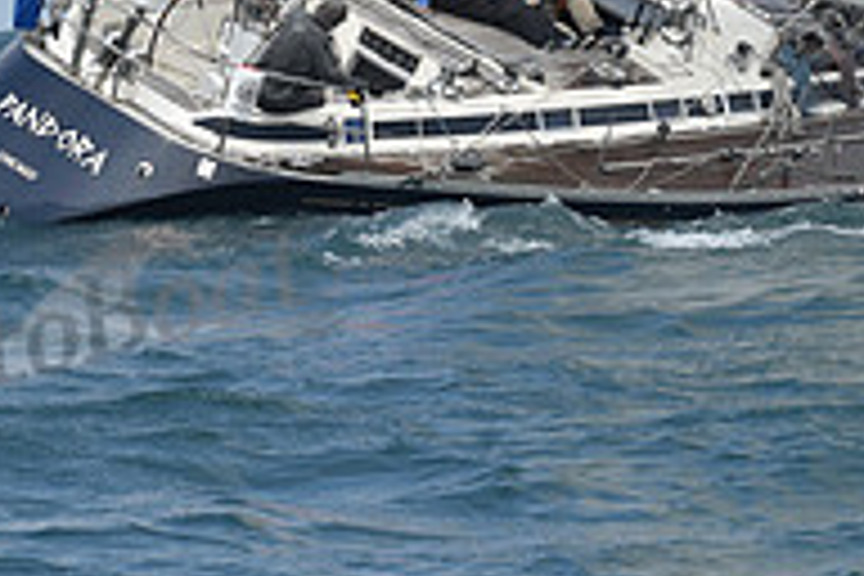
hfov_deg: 9.7
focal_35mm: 211
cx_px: 666
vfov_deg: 6.5
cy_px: 25
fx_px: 5064
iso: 250
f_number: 10
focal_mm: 70
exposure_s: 1/800
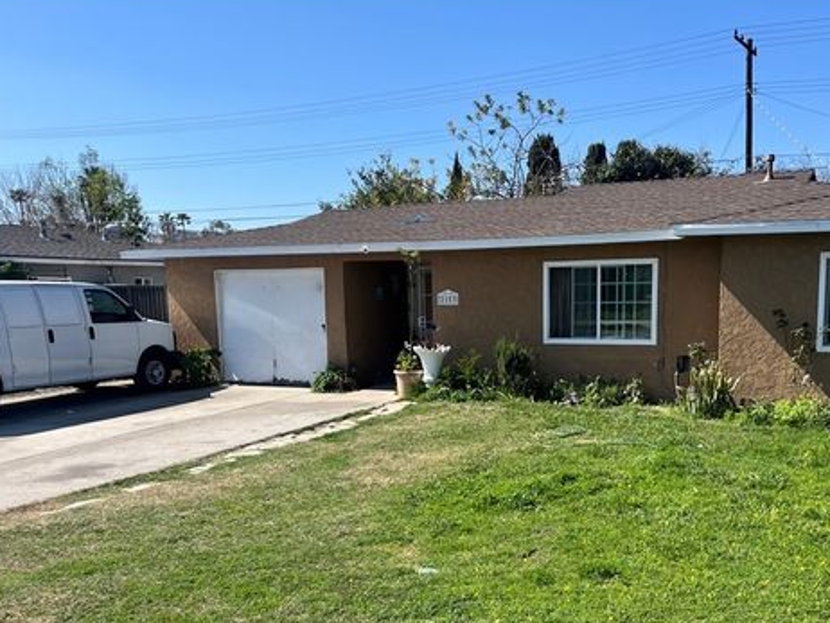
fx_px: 864
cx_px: 472
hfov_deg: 51.2
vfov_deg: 39.2
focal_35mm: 36
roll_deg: +1.1
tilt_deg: -9.2
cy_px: 415
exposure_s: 1/3135
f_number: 1.6
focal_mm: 5.1
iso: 50
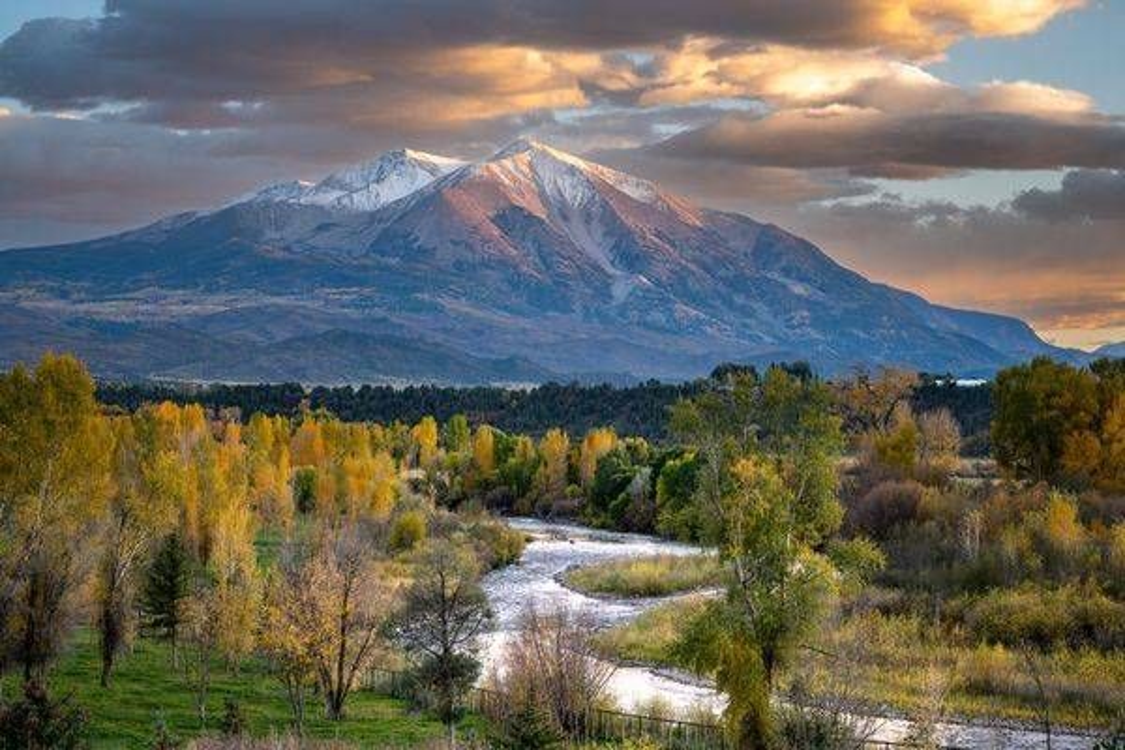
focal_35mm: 77
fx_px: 2413
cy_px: 345
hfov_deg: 26.2
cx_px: 559
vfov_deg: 17.7
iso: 31
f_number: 11
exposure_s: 1/4
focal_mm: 68
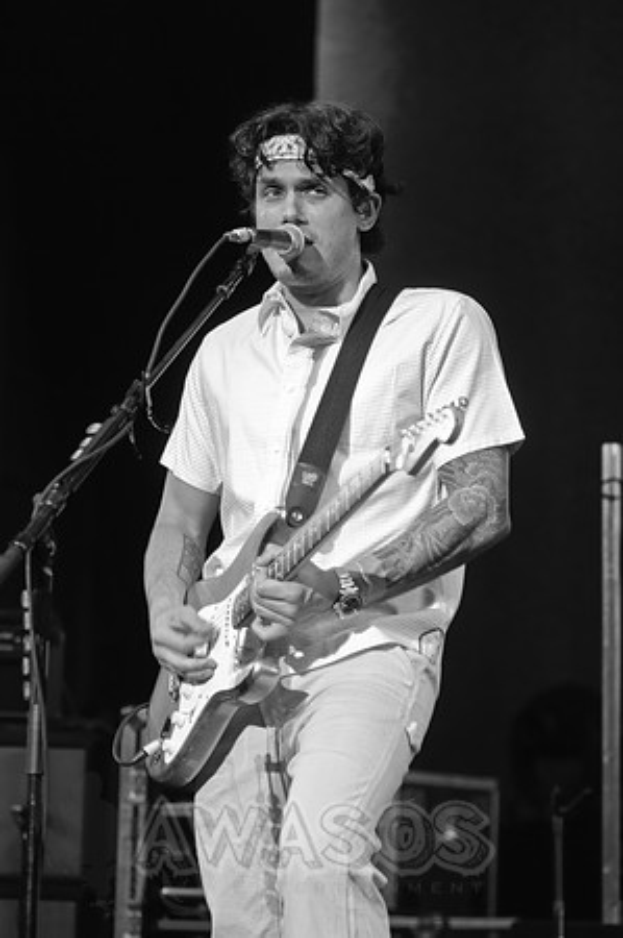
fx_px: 3122
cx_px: 312
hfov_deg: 11.4
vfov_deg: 17.1
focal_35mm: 120
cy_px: 469
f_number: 2.8
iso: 400
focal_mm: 80
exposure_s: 1/160
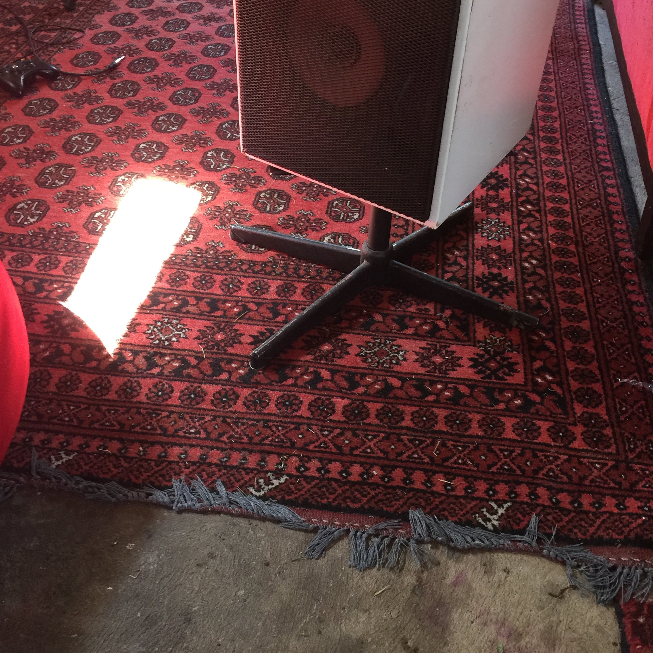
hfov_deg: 47.2
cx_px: 321
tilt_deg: -40.8
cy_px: 276
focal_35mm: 35
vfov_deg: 47.1
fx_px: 747
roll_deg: -2.0
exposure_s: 1/17
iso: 80
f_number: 2.2
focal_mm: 4.15
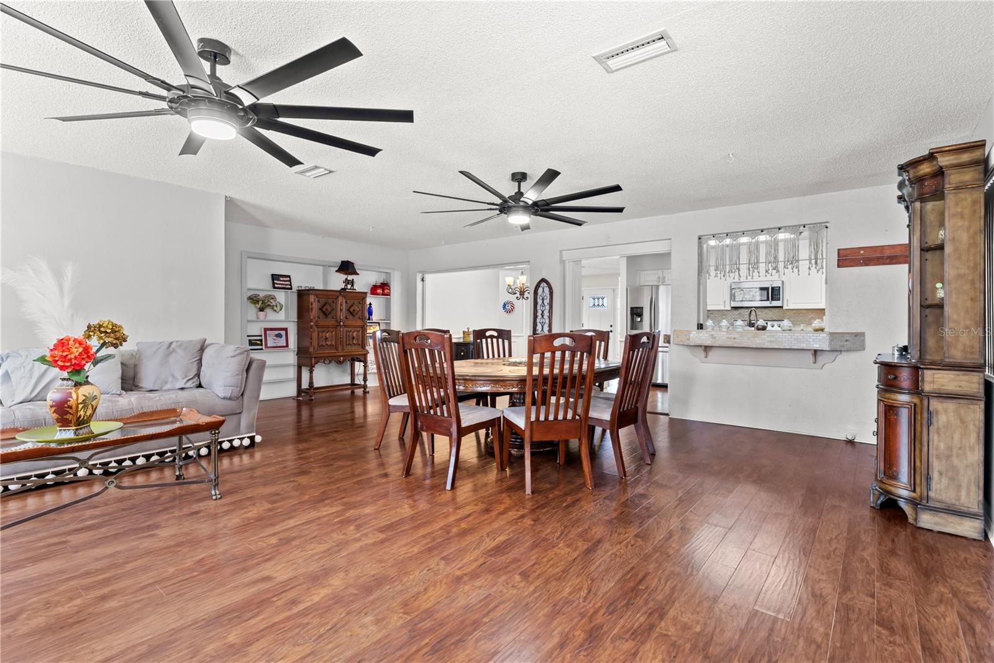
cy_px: 332
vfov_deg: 72.0
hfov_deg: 95.0
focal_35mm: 16
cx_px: 497
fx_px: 455
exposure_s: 2.5
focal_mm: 11
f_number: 7.1
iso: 100
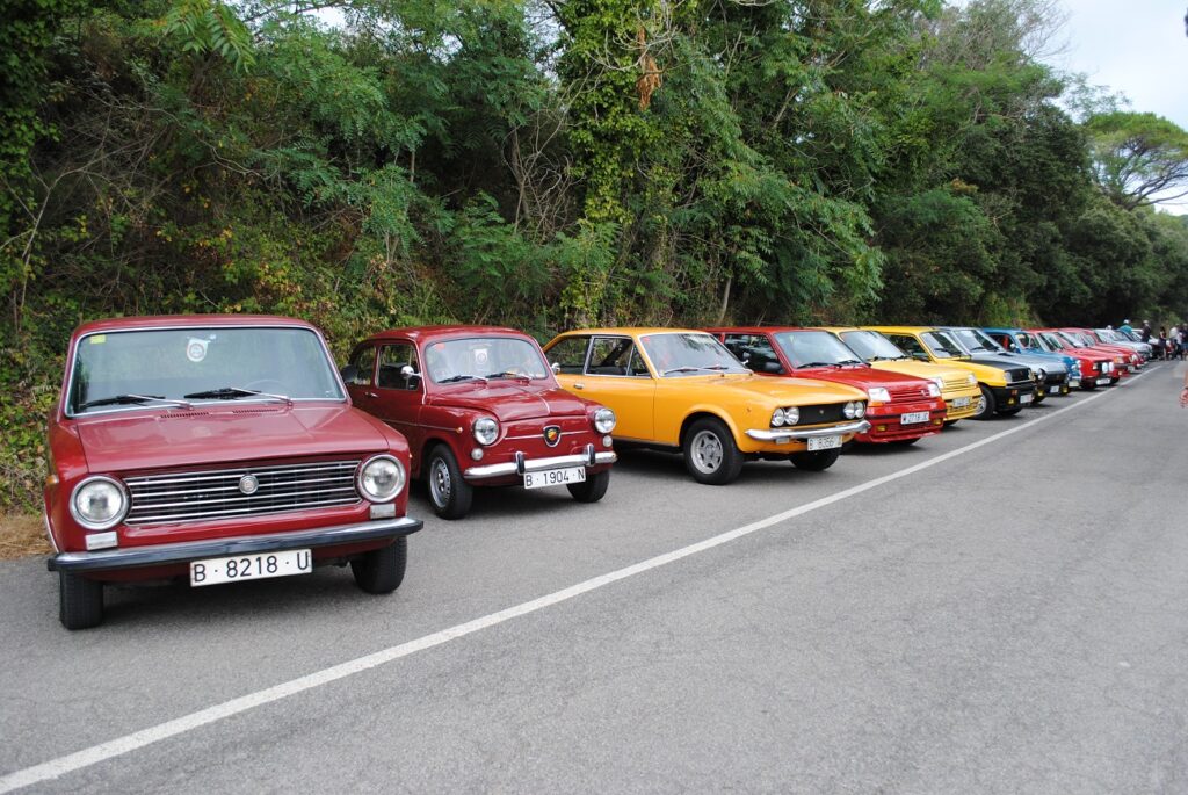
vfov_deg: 43.7
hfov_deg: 61.9
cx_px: 594
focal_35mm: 30
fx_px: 991
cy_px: 398
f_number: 5.6
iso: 200
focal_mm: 20
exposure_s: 1/125
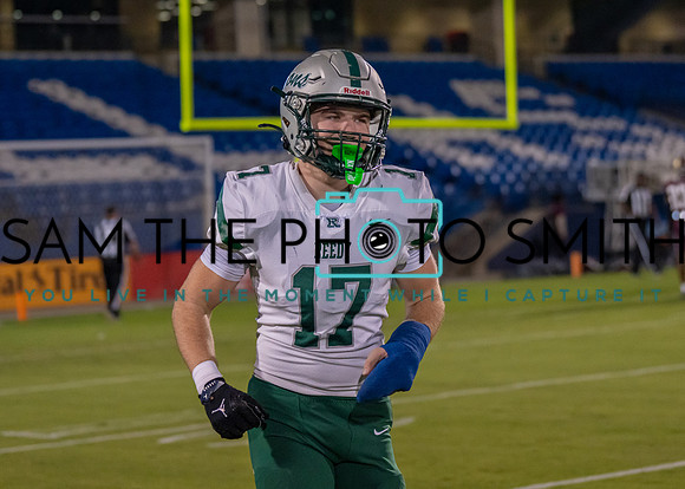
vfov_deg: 11.8
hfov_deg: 16.4
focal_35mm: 122
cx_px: 354
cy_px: 171
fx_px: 2373
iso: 2500
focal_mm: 77
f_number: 2.8
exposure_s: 1/2000
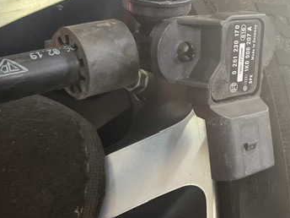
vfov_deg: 27.0
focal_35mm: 54
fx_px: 452
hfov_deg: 34.9
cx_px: 212
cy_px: 98
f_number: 1.8
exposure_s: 1/50
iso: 80
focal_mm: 3
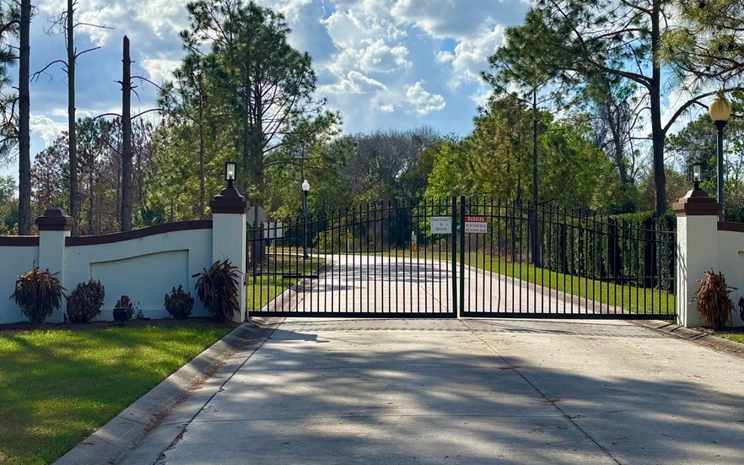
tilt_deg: +0.5
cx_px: 353
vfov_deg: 25.8
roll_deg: -0.7
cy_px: 207
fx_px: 1014
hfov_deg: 40.3
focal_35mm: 50
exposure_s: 1/5952
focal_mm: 5.96
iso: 50
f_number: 1.6
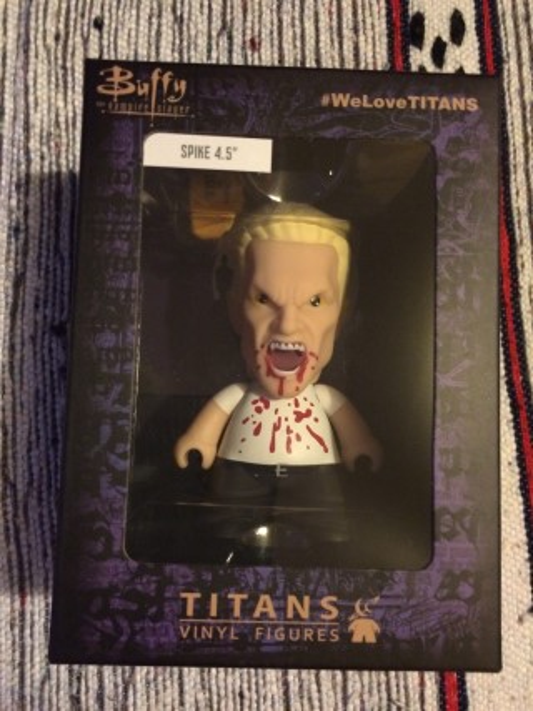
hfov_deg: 48.2
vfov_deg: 61.7
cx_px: 266
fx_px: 596
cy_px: 356
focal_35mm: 29
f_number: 2.2
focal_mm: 4.15
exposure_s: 1/17
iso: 400
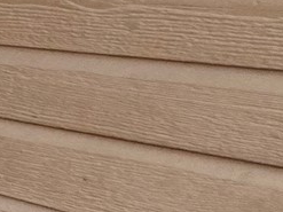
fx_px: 891
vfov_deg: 13.4
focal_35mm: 109
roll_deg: -1.9
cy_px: 215
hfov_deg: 8.7
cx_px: -795
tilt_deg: -15.2
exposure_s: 1/286
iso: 50
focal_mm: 2.22
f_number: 2.2
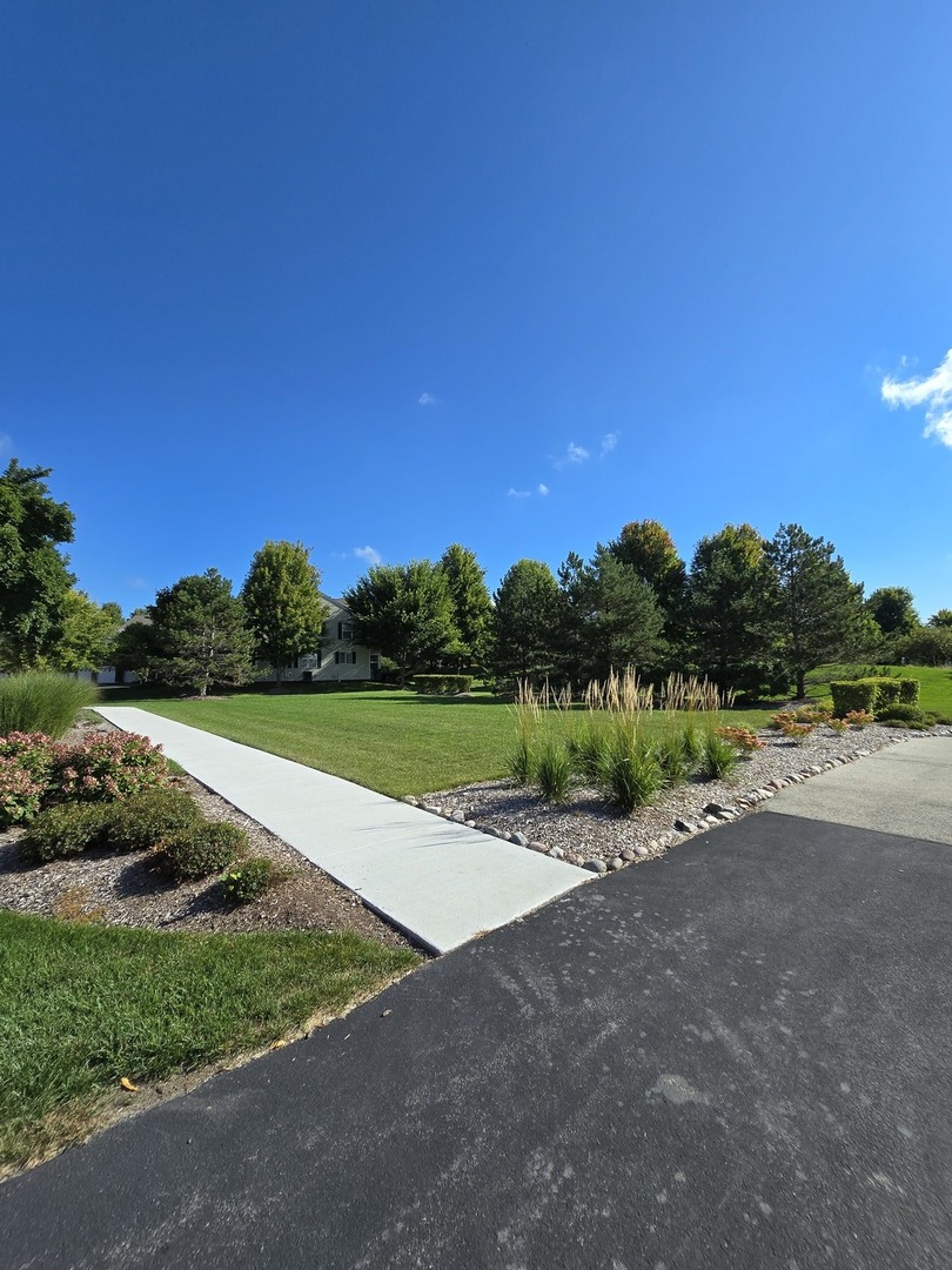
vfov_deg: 106.2
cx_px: 476
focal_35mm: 13
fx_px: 477
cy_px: 635
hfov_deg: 89.9
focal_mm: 2.2
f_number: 2.2
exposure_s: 1/2145
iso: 50
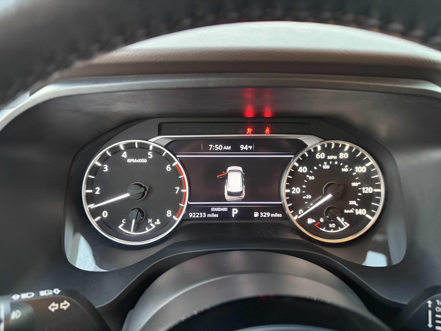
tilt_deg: -23.0
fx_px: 331
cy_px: 166
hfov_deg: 67.3
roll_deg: +1.5
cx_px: 220
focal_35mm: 26
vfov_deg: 53.1
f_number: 1.6
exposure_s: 1/33
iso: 500
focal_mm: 5.96
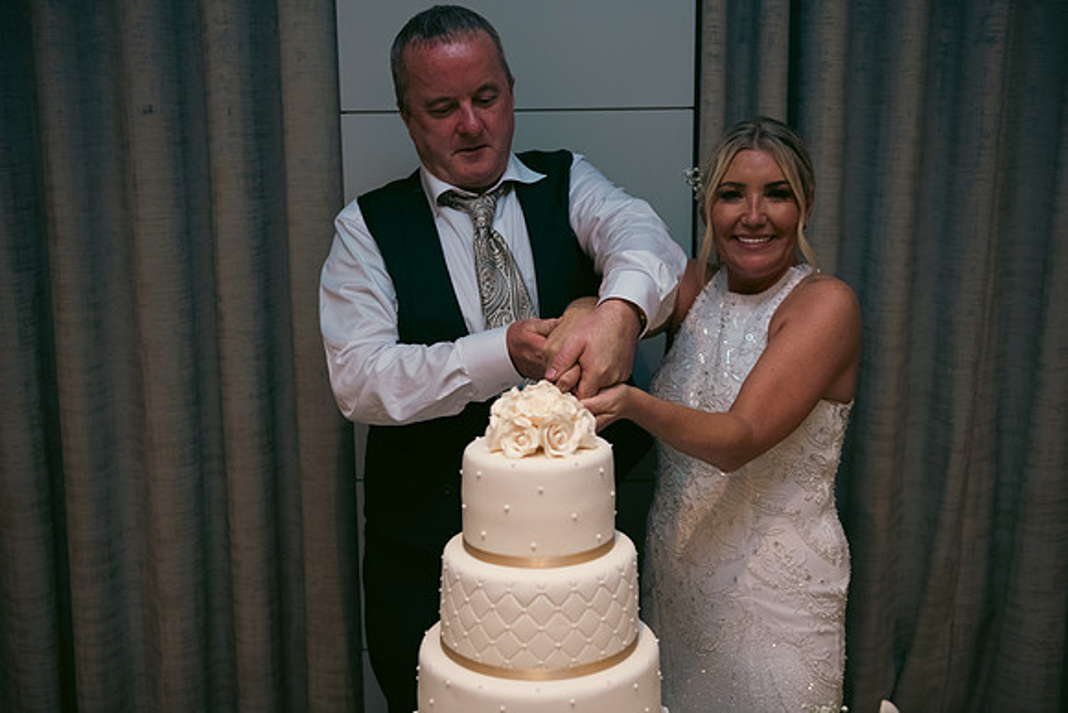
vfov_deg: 31.9
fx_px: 1246
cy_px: 356
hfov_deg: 46.4
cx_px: 534
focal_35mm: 42
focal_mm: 42
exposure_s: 1/160
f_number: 3.5
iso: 800
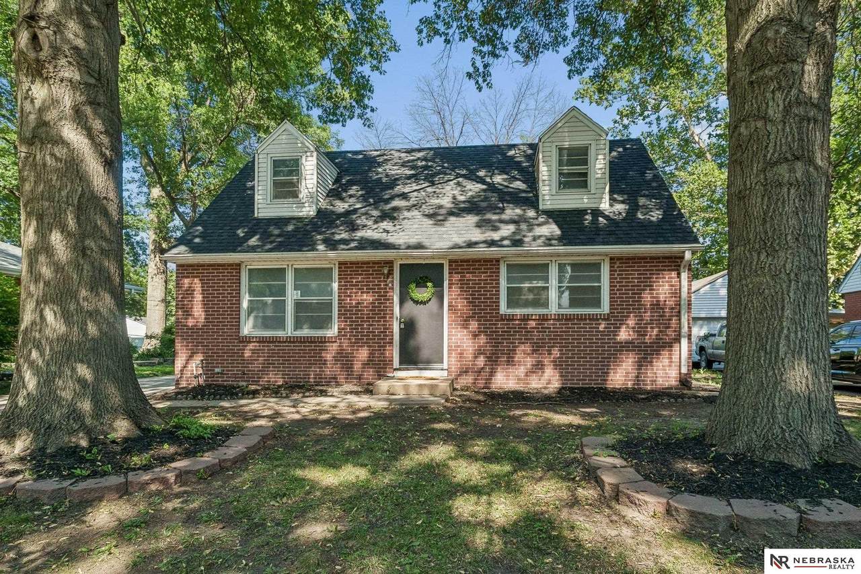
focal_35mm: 21
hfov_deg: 81.2
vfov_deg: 59.5
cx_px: 430
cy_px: 287
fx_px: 502
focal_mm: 21
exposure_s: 1/250
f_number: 8
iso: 200
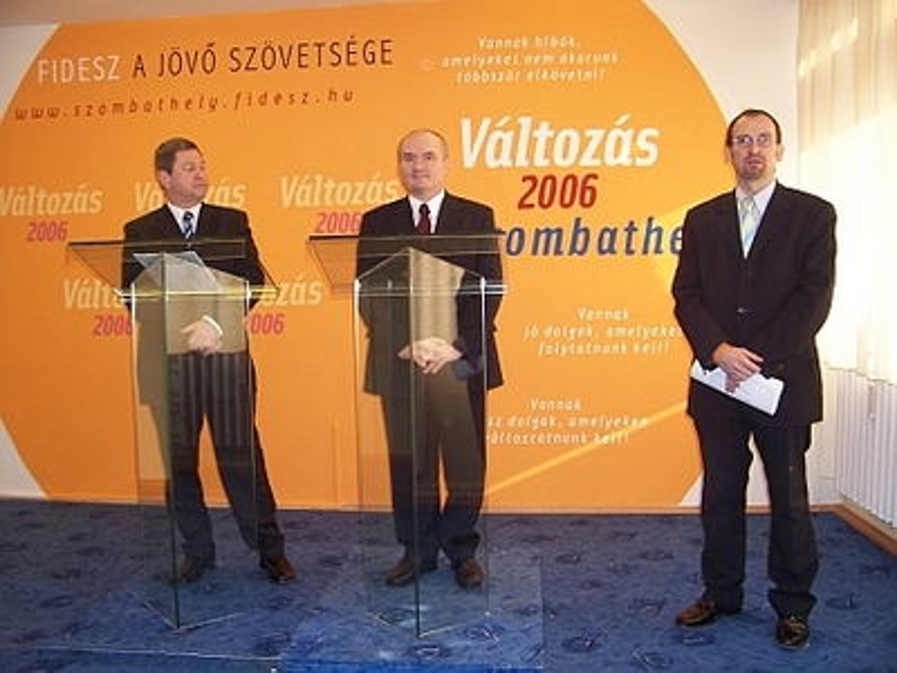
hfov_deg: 54.0
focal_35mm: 34
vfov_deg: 41.8
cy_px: 336
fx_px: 881
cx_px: 448
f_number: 2.7
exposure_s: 1/60
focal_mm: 5.6
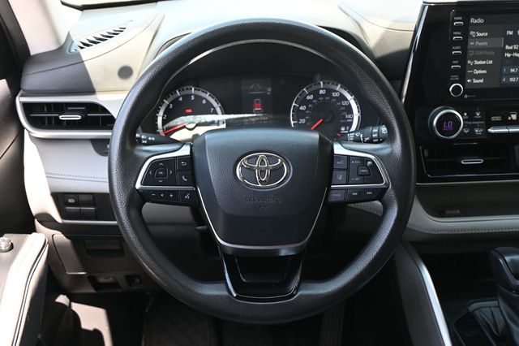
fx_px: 594
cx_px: 260
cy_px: 173
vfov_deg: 32.4
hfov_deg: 47.2
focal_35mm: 41
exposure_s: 1/125
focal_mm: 27.5
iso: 900
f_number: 4.5
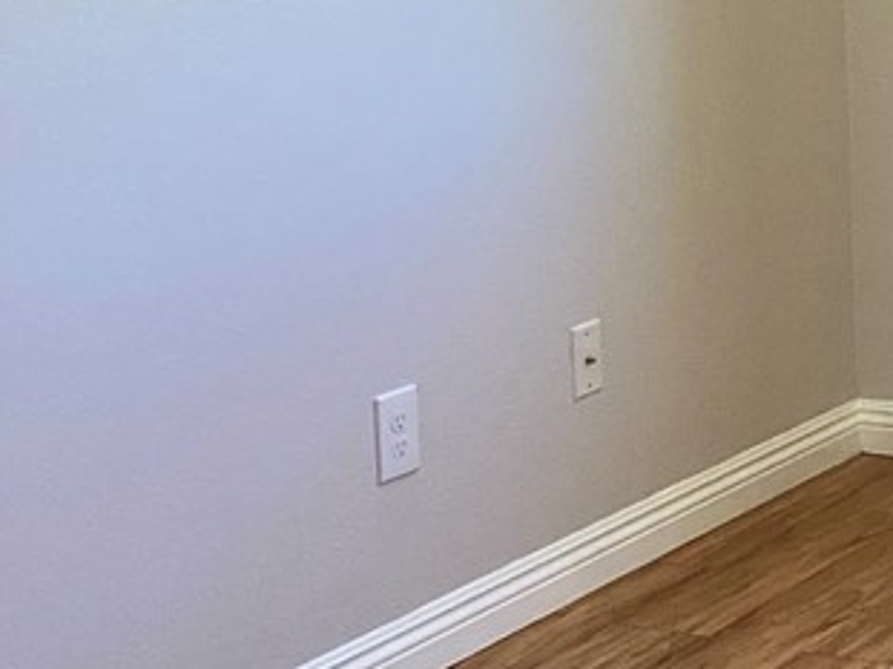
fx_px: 2630
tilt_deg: -10.6
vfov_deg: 14.4
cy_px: 118
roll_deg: -1.7
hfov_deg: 17.0
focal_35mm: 102
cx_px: 1439
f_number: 2.4
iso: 80
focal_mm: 3.3
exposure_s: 1/120
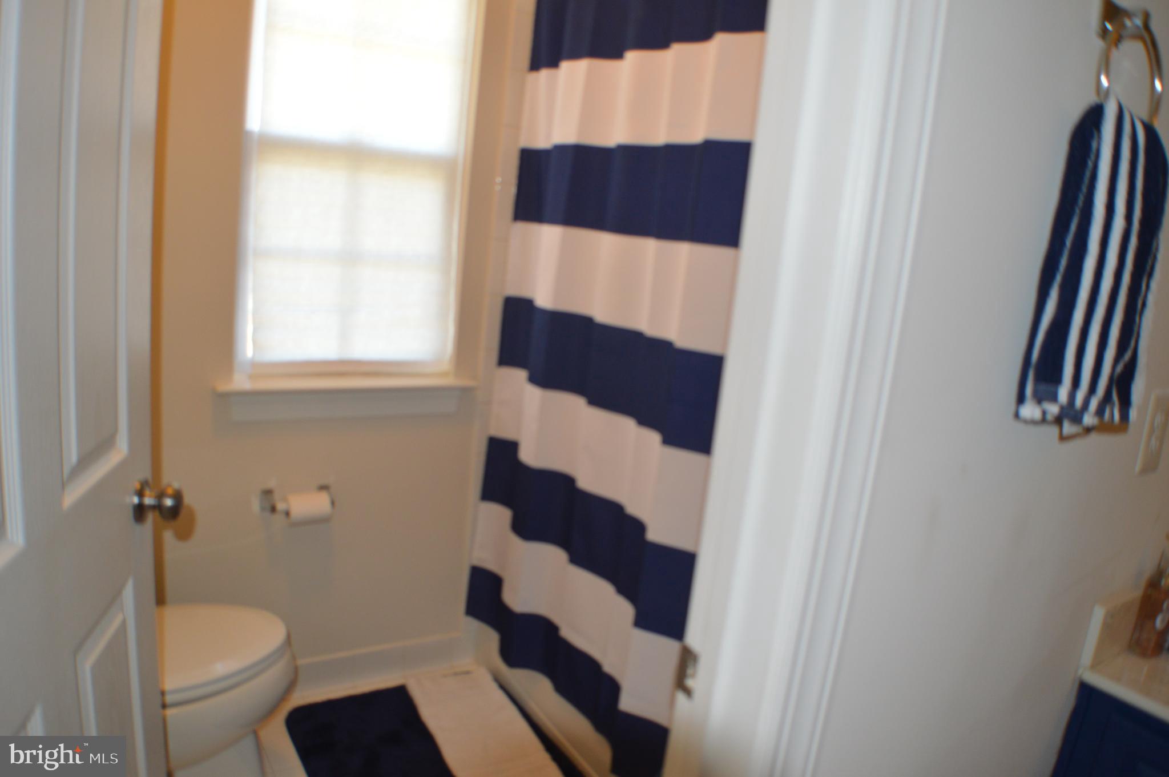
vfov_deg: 39.9
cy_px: 388
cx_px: 584
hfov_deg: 57.3
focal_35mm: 33
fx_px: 1070
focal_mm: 22
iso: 450
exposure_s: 1/60
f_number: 3.8
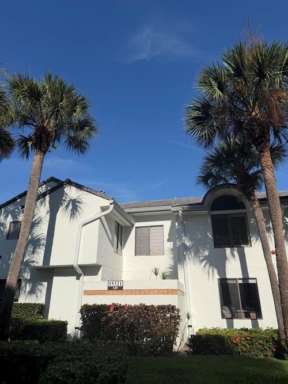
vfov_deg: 71.6
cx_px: 144
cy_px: 192
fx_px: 266
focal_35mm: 24
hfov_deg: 56.8
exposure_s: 1/8130
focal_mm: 6.76
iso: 80
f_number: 1.78
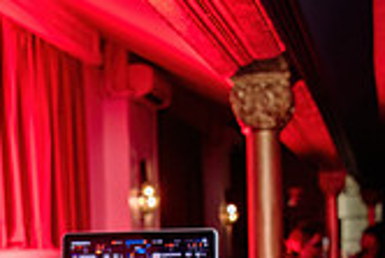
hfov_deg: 24.1
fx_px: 899
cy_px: 296
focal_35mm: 84
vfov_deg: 15.8
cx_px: 139
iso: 1000
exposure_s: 1/80
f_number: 3.2
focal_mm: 24
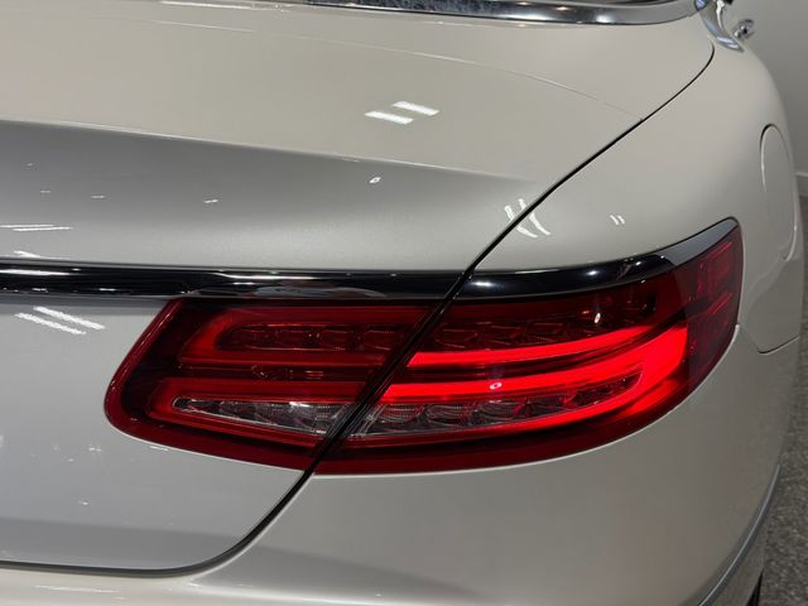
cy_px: 303
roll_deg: +0.0
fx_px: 1120
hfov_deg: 39.7
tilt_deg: -20.2
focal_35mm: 48
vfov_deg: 30.3
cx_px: 404
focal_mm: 6.76
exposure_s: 1/641
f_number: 1.78
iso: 64
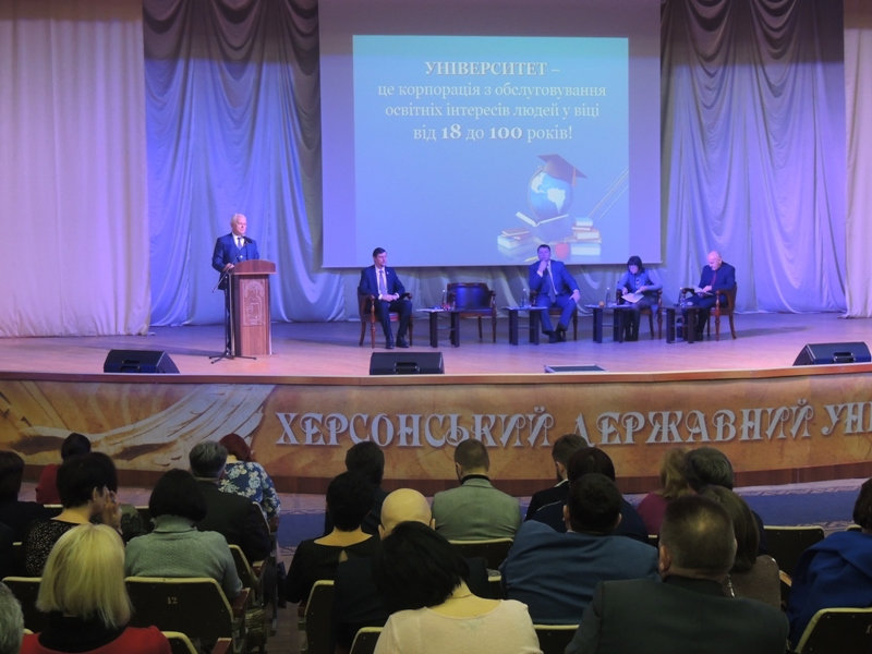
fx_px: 1083
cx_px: 436
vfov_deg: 33.6
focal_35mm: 43
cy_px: 327
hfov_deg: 43.9
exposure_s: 1/13
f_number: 3.4
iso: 500
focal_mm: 7.6
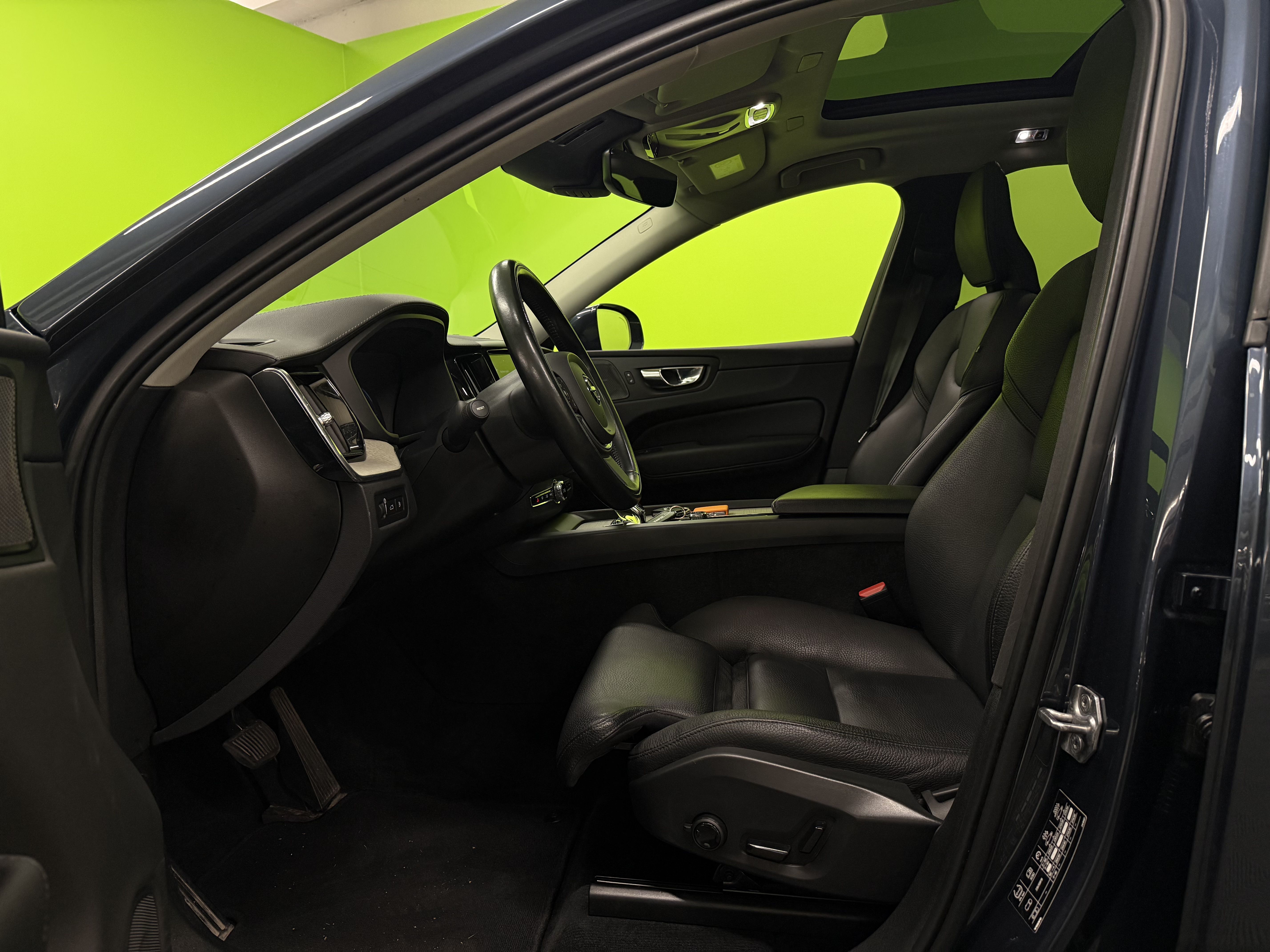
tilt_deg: -7.5
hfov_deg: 71.6
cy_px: 476
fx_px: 881
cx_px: 635
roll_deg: +2.0
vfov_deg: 56.8
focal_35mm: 24
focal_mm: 6.76
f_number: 1.78
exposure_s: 1/100
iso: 320
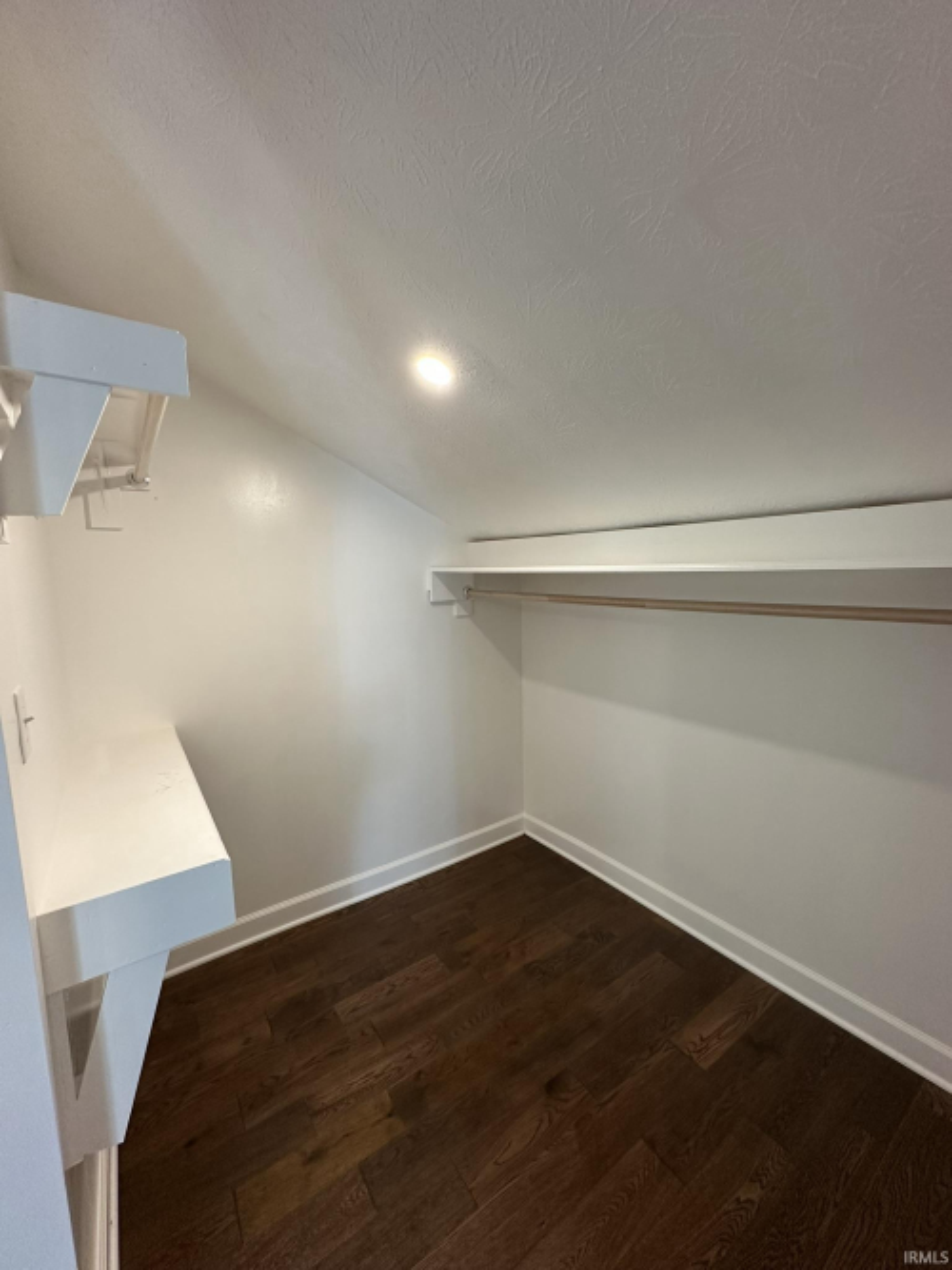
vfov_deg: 102.1
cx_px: 476
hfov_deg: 85.7
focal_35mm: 14
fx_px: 514
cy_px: 635
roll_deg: +0.6
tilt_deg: -6.3
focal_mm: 2.22
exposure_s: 1/60
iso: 160
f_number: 2.2
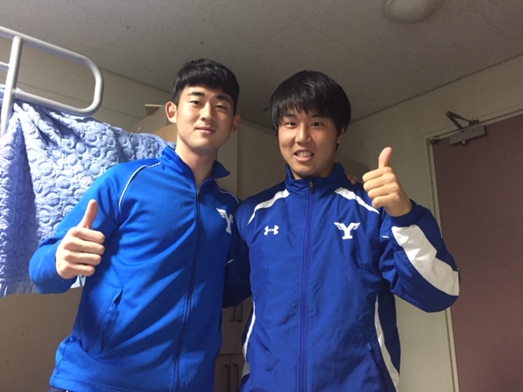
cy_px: 196
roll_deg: -0.2
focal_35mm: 29
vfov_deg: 48.2
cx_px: 262
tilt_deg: +13.6
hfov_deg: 61.7
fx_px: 438
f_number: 2.2
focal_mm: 4.15
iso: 320
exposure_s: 1/15
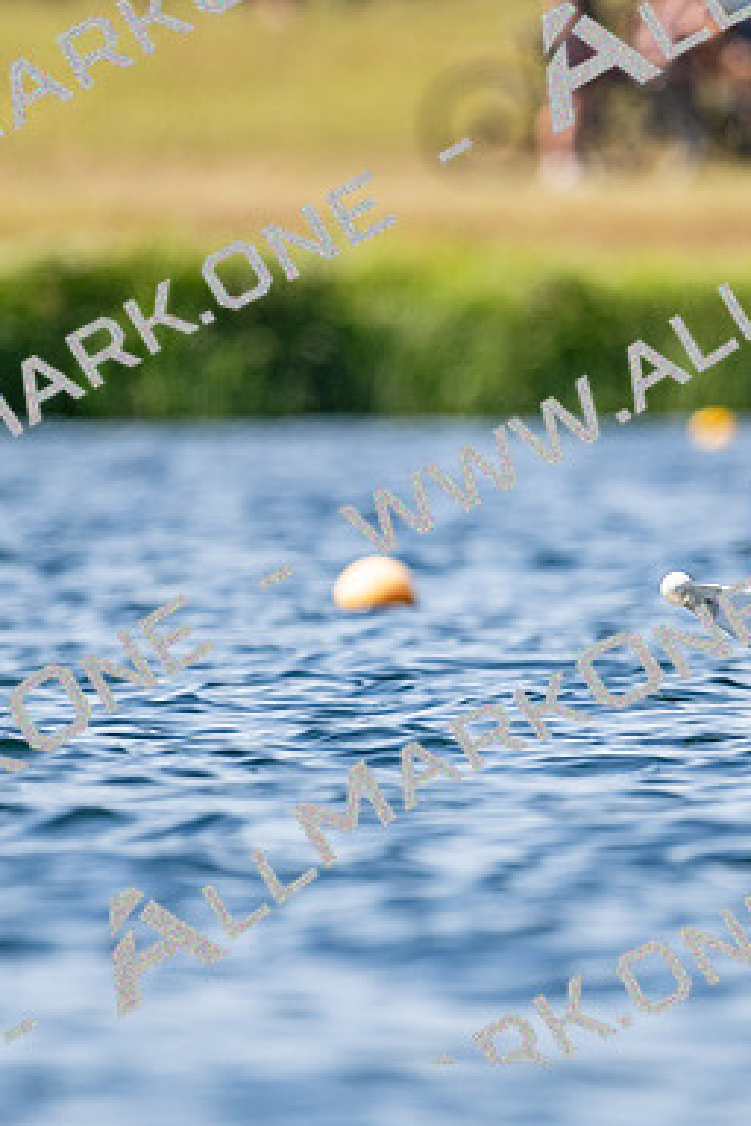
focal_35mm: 906
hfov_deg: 1.5
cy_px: 563
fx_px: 28348
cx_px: 701
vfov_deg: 2.3
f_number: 4.5
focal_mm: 400
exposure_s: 1/2500
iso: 220
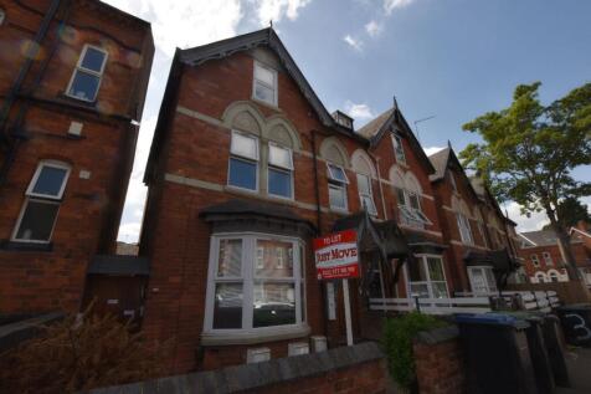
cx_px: 296
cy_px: 197
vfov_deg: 77.3
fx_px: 246
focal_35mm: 15
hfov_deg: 100.4
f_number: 10
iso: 100
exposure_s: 1/200
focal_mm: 10
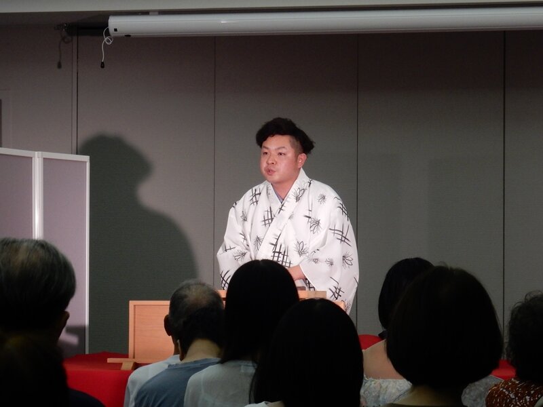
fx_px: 3027
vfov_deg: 7.7
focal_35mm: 193
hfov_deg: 10.2
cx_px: 272
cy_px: 204
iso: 400
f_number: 6.7
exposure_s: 1/30
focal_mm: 34.5
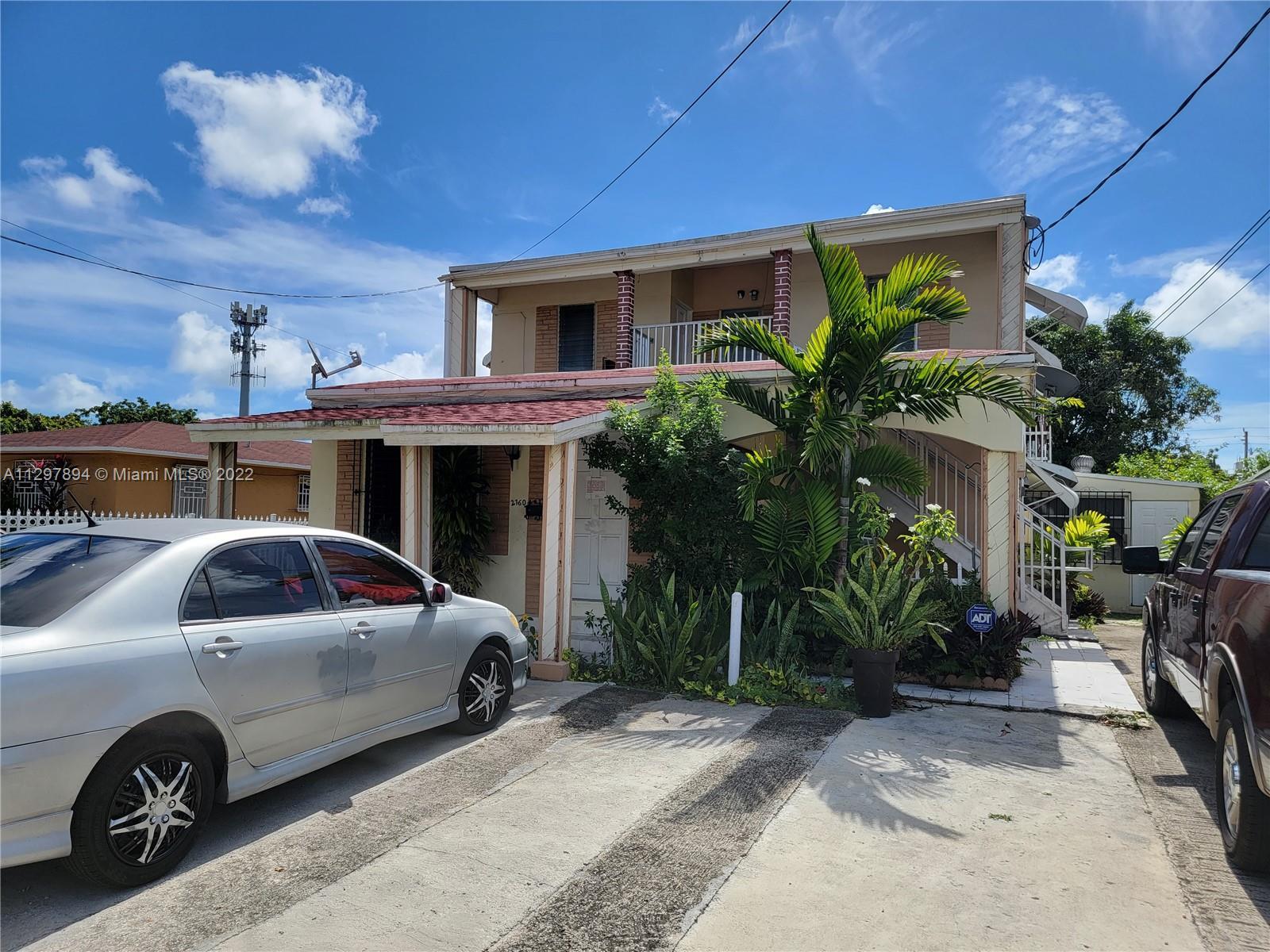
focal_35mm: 24
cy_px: 476
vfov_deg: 56.8
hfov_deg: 71.6
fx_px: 881
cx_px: 635
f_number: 1.8
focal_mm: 6.7
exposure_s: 1/1179
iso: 16
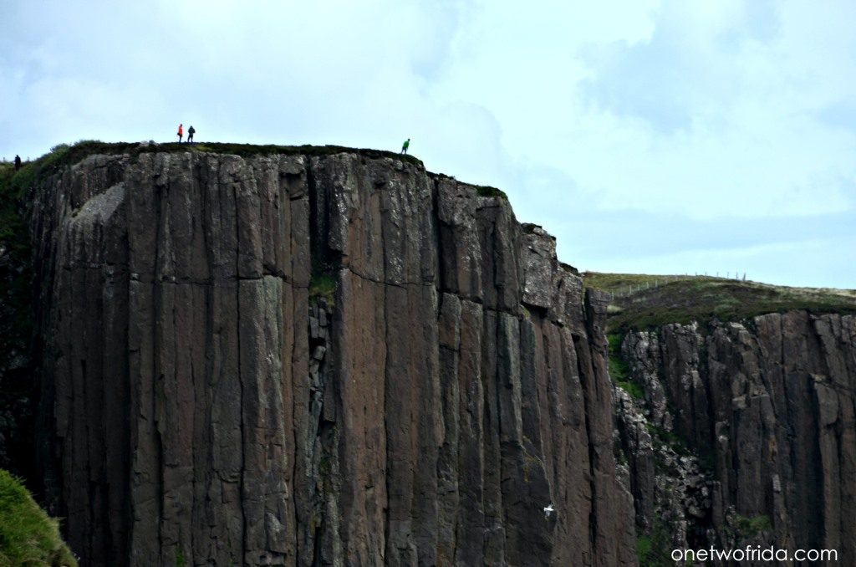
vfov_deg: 3.4
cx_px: 428
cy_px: 284
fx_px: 9609
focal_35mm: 405
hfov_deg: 5.1
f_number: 11
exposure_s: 1/400
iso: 200
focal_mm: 270
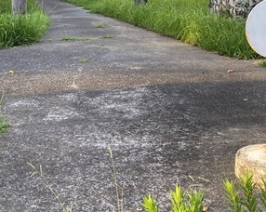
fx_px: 503
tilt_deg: -5.9
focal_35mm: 64
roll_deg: +2.6
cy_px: 26
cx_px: 109
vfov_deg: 23.3
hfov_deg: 29.6
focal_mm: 4.25
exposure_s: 1/122
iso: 40
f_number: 1.8
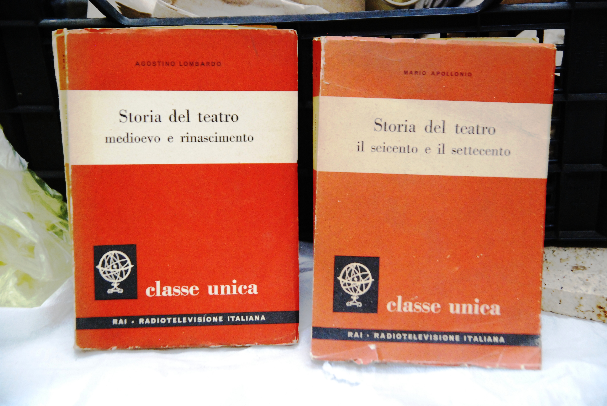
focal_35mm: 66
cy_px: 203
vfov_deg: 20.7
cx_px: 304
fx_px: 1114
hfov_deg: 30.5
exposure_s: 1/60
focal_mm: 44
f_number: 3.5
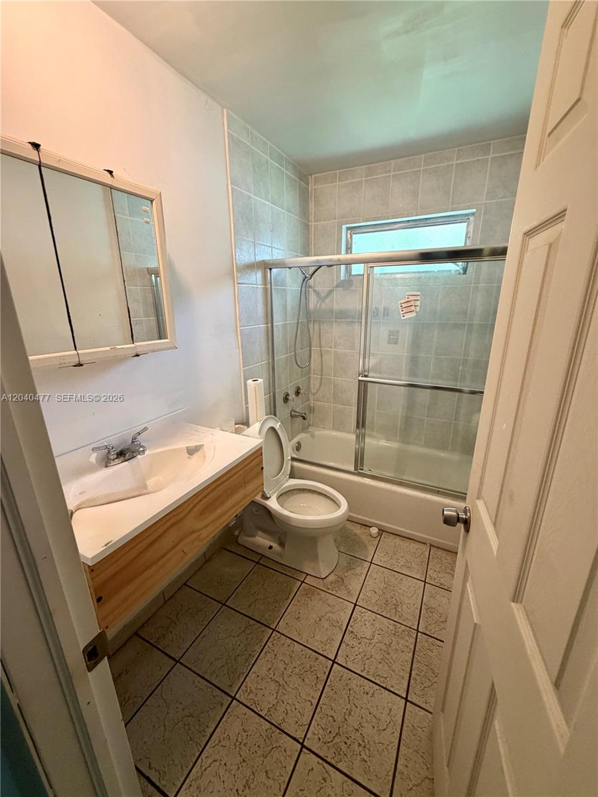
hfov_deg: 85.7
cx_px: 299
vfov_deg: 102.1
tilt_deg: -14.4
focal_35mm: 14
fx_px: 322
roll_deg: -0.4
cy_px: 398
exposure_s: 1/60
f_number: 2.2
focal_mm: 2.22
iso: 250
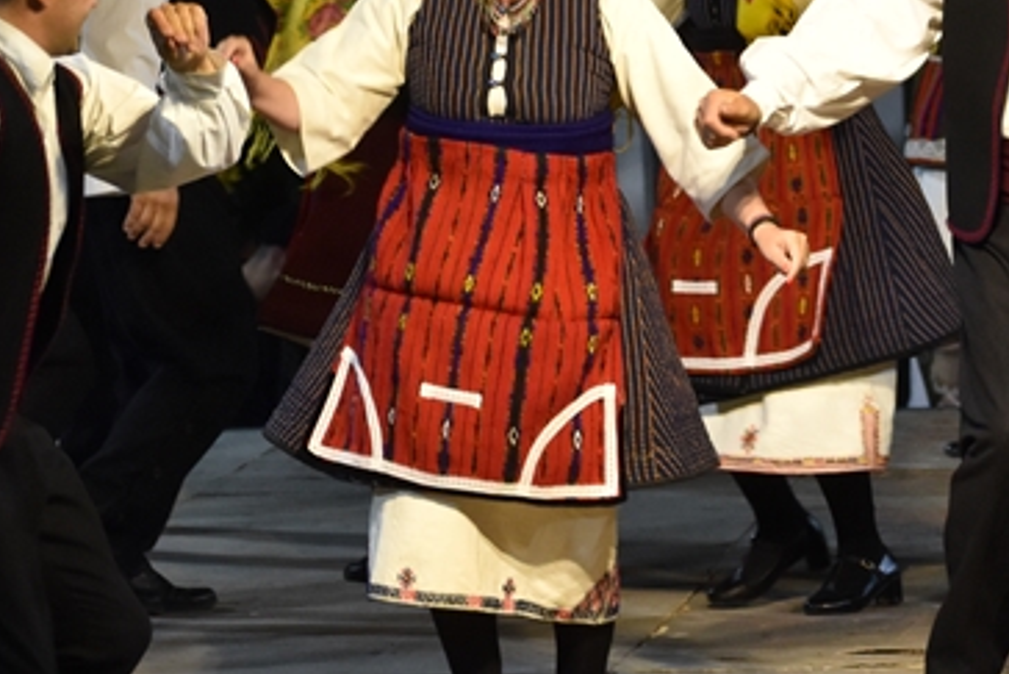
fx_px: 11226
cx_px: 804
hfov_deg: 5.1
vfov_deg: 3.4
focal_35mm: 400
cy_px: 318
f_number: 4.8
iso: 1400
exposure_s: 1/125
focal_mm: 95
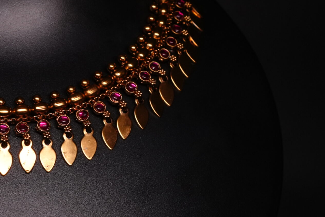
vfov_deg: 13.0
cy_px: 97
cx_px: 4
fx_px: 948
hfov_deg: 19.0
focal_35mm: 105
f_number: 7.1
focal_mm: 35
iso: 1600
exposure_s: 1/100
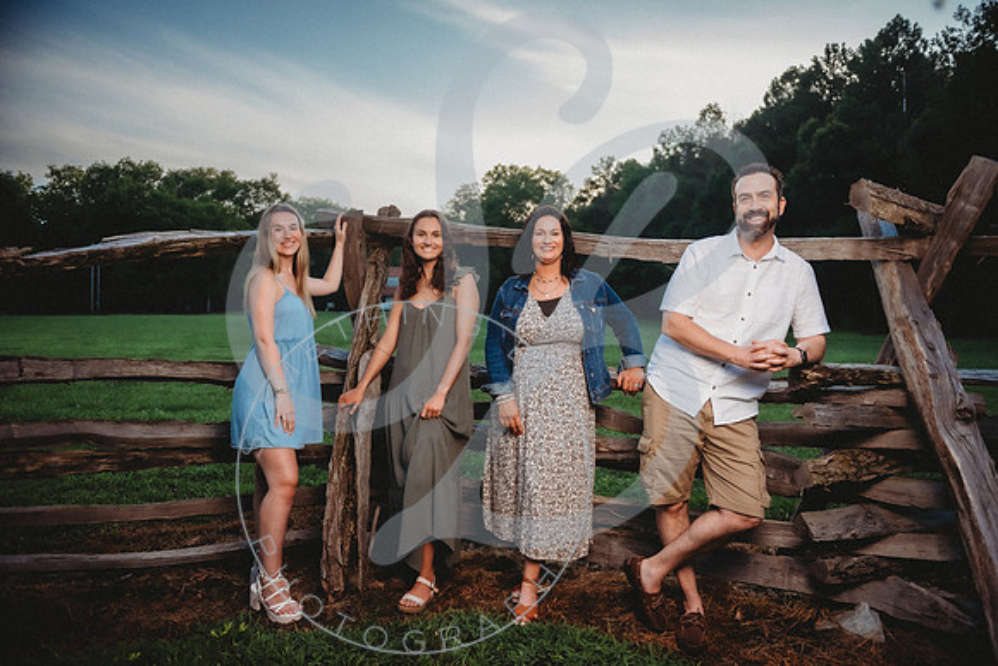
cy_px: 333
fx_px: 665
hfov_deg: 73.7
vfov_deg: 53.2
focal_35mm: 24
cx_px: 499
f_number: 2.8
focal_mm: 24
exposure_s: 1/1600
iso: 400
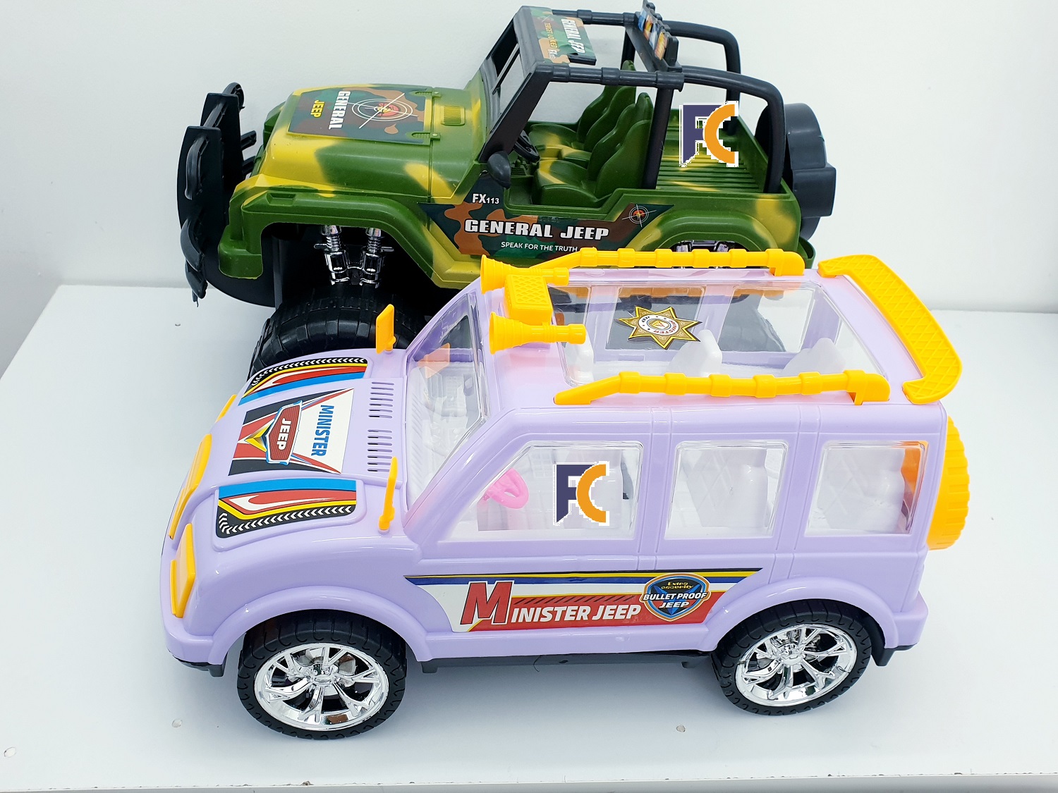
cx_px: 529
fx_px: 795
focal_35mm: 26
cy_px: 396
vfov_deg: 53.1
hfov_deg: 67.3
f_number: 2.4
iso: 80
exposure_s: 1/100
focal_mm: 4.3
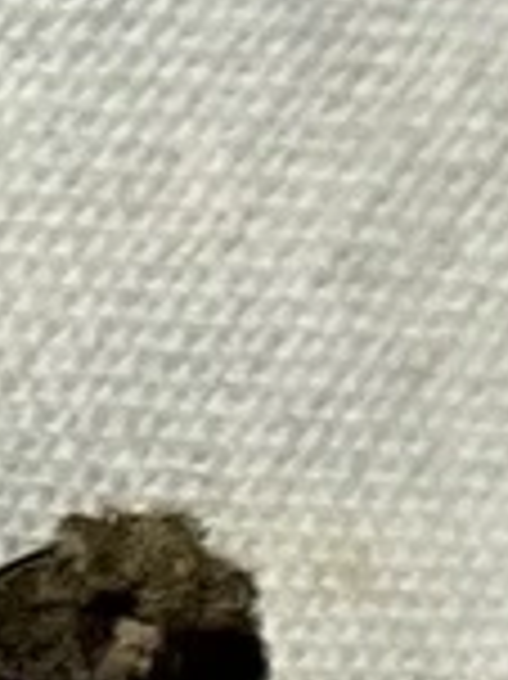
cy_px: 770
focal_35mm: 110
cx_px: 108
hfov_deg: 13.4
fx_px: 2155
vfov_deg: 17.2
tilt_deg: -69.9
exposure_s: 1/82
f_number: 1.6
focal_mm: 5.1
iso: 32
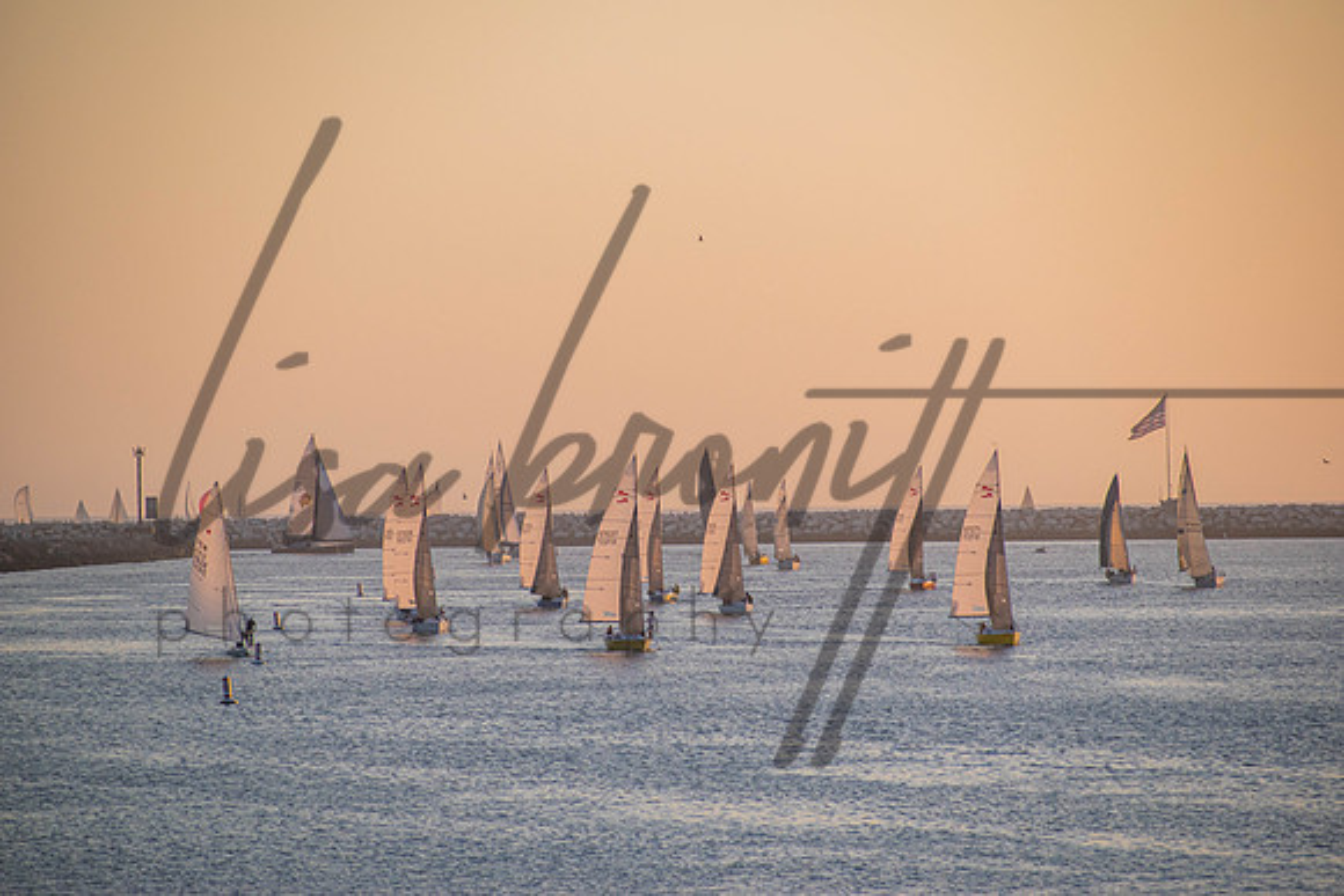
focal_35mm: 255
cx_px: 672
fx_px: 9522
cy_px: 448
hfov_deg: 8.1
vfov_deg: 5.4
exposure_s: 1/200
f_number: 6.3
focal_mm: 170
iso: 400
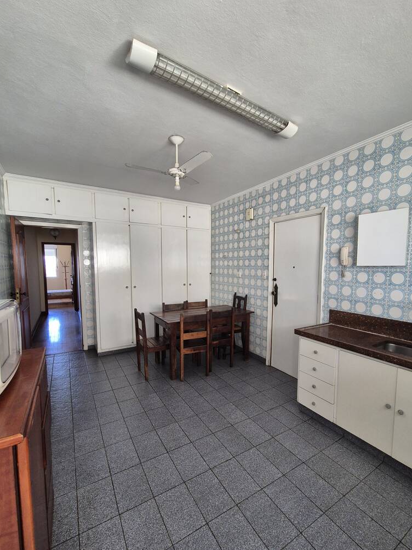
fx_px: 222
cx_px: 213
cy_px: 291
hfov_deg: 85.6
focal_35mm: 14
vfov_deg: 102.0
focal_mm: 2.2
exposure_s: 1/100
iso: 160
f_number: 2.2
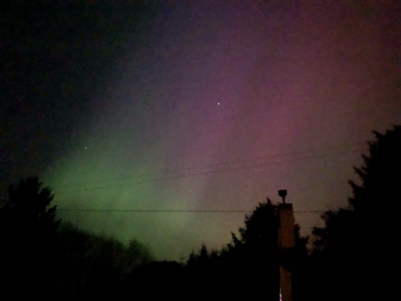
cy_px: 150
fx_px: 324
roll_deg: -1.6
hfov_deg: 63.4
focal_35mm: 28
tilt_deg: +28.4
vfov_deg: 49.7
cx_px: 200
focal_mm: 3.99
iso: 2000
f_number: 1.8
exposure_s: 1/4
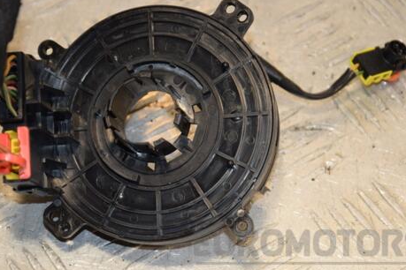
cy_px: 125
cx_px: 177
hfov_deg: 12.3
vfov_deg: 8.2
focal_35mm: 167
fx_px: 1879
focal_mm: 85
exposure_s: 1/200
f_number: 6.3
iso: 800
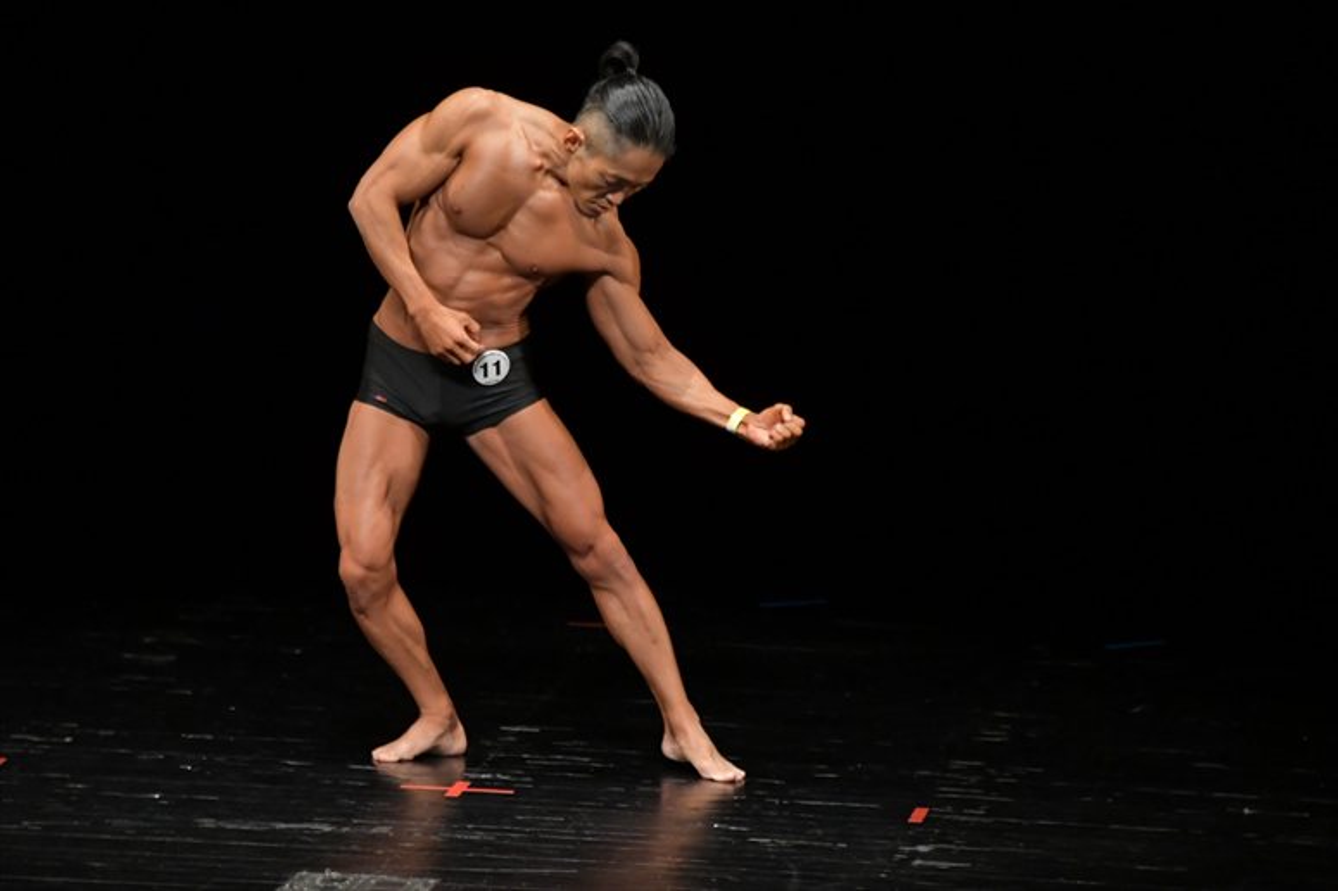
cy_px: 446
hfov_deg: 6.0
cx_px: 669
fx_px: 12816
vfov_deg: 4.0
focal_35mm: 345
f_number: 5.6
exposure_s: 1/400
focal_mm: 230
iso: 3200
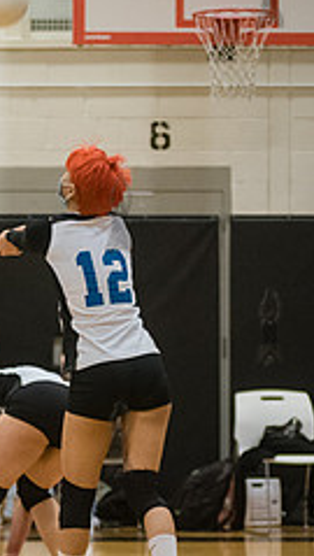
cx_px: -181
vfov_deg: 10.6
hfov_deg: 5.9
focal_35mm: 203
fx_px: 2995
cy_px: 325
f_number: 3.2
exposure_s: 1/400
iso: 5000
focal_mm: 80
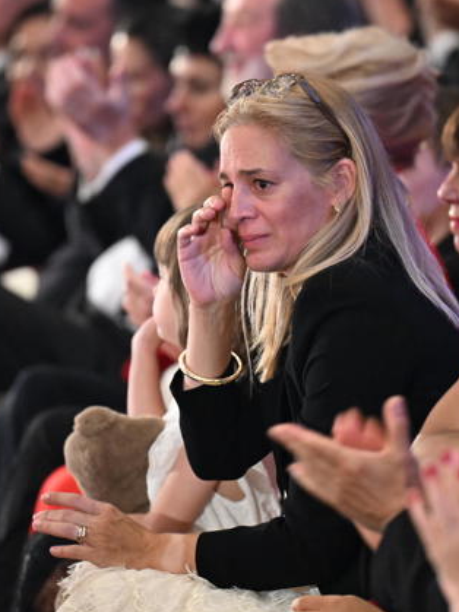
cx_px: 275
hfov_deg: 3.1
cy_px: 298
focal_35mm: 475
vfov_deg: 4.2
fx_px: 8402
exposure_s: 1/125
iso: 4000
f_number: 2.8
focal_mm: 200
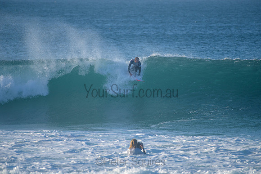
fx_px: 3913
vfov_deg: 2.5
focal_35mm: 540
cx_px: 131
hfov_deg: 3.8
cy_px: 83
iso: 360
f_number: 5.6
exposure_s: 1/2000
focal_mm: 500
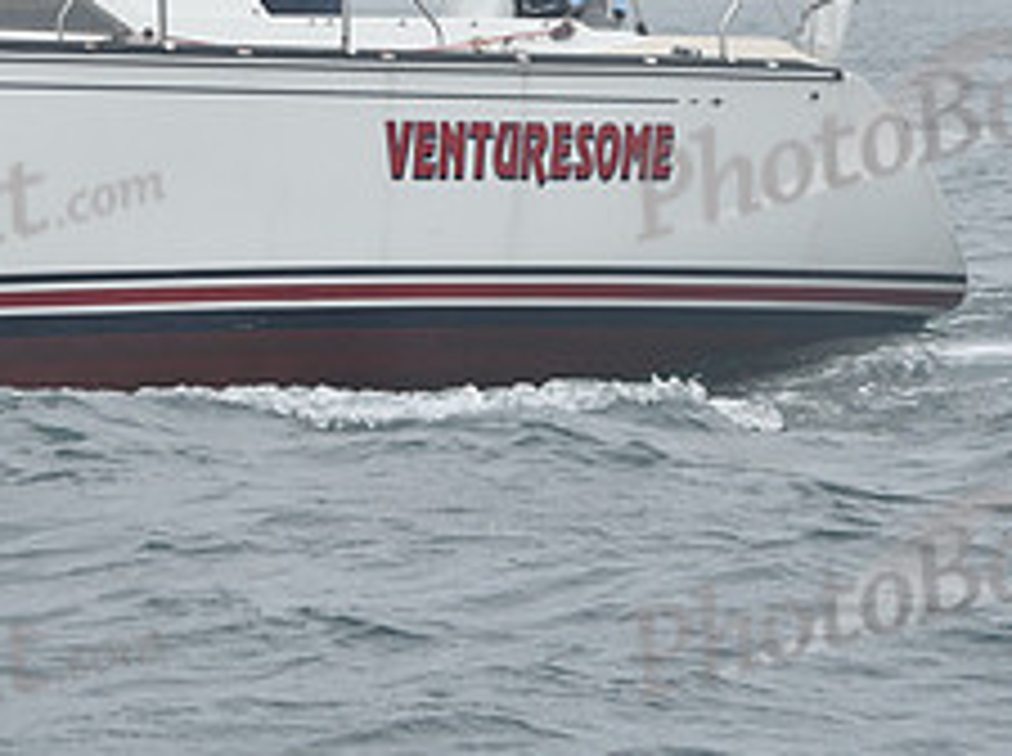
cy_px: -47
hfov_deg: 8.4
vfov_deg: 6.3
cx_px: 400
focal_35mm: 236
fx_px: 6888
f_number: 11
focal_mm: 95
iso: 250
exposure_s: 1/800
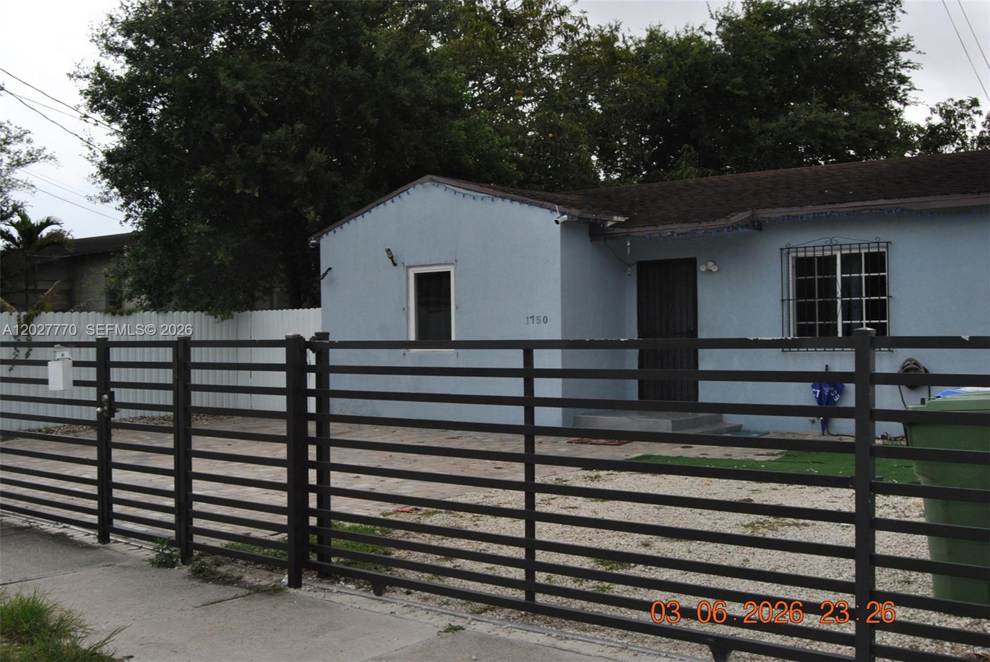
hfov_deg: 49.5
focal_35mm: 39
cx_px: 495
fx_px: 1073
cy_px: 331
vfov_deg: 34.3
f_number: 4
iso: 200
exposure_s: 1/60
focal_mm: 26
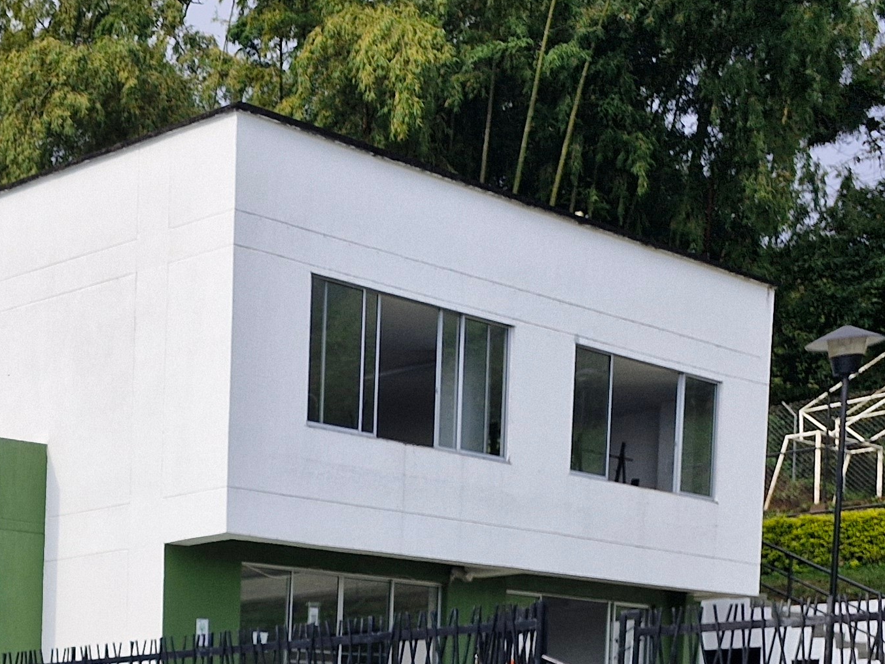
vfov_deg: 19.3
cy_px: 944
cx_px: -402
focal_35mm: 68
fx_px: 1739
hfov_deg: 23.5
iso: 50
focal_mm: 5.54
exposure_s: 1/1132
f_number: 1.8
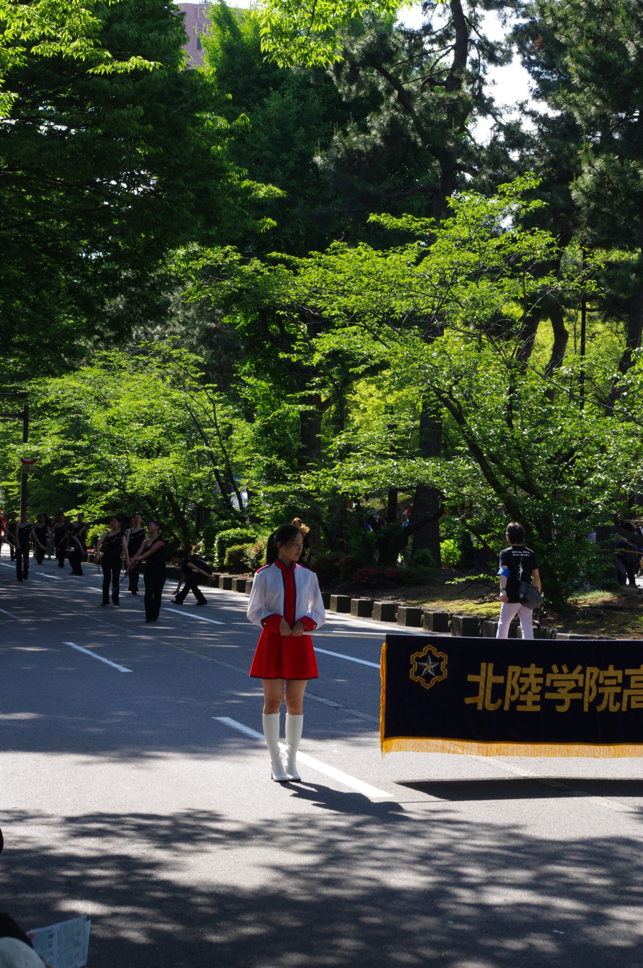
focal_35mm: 82
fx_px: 2202
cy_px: 484
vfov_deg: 24.8
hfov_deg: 16.6
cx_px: 322
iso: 400
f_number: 11
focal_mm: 55
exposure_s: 1/160
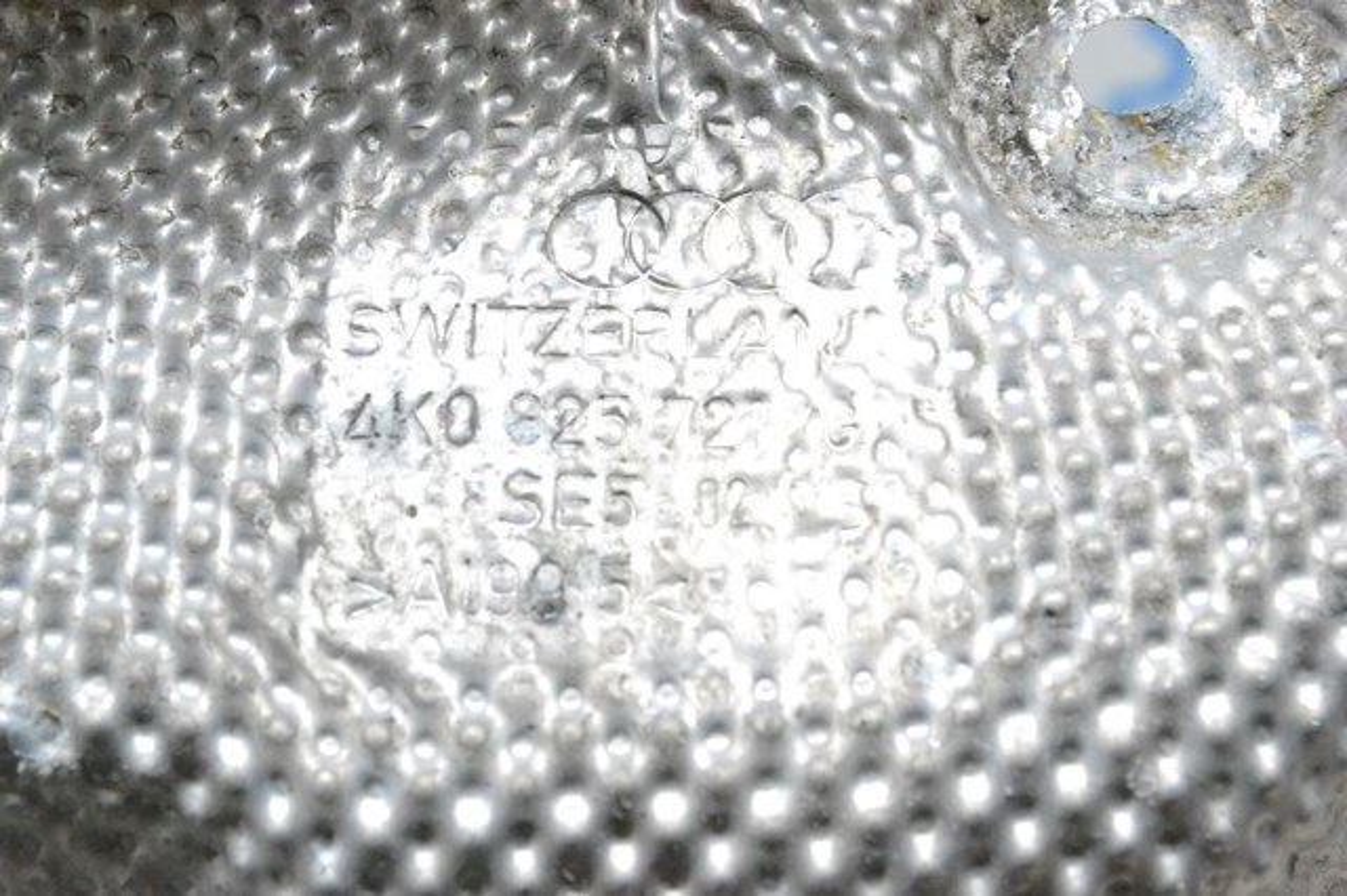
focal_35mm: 82
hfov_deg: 24.6
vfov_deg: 16.5
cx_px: 674
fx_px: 3085
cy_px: 448
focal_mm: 55
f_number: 10
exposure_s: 1/160
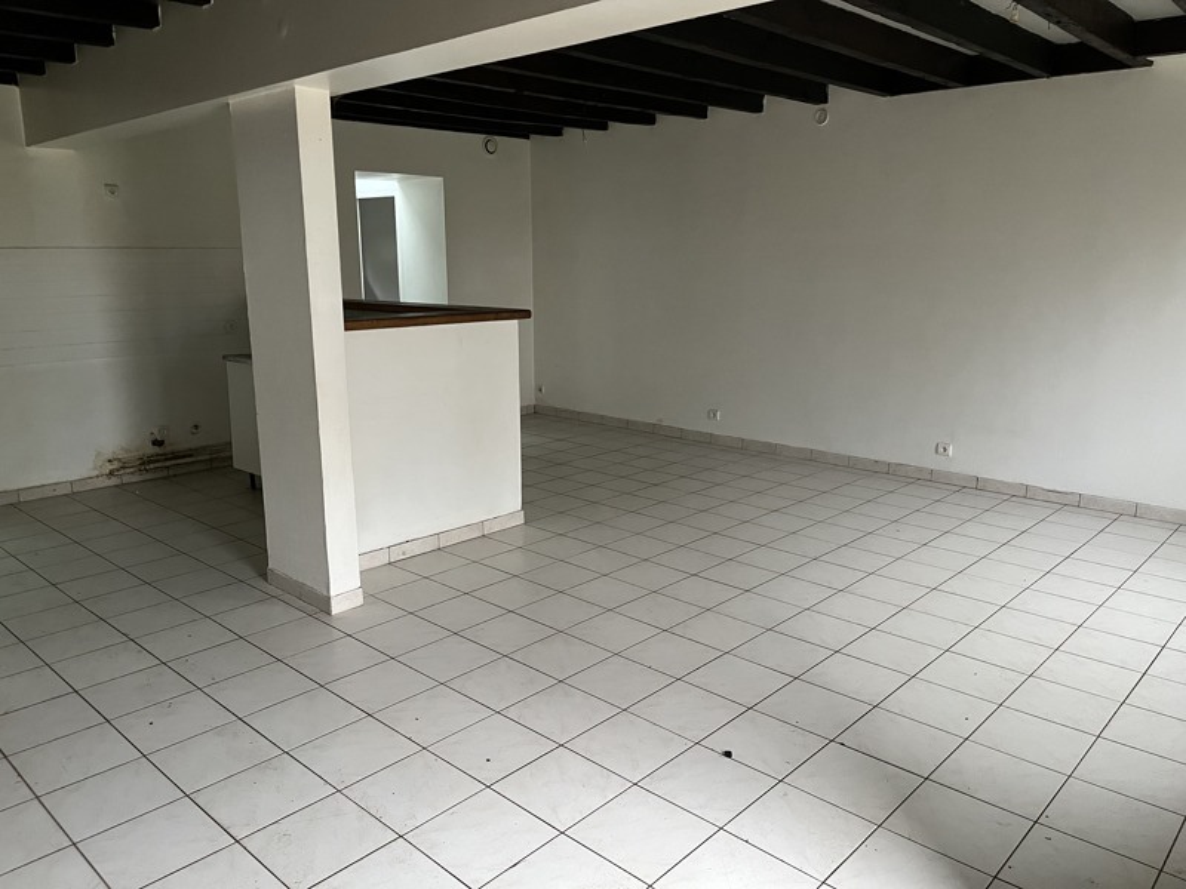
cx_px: 593
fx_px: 891
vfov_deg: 53.1
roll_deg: -0.7
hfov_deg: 67.3
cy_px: 444
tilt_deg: -13.9
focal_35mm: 26
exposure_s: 1/58
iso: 500
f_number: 1.6
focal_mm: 5.1
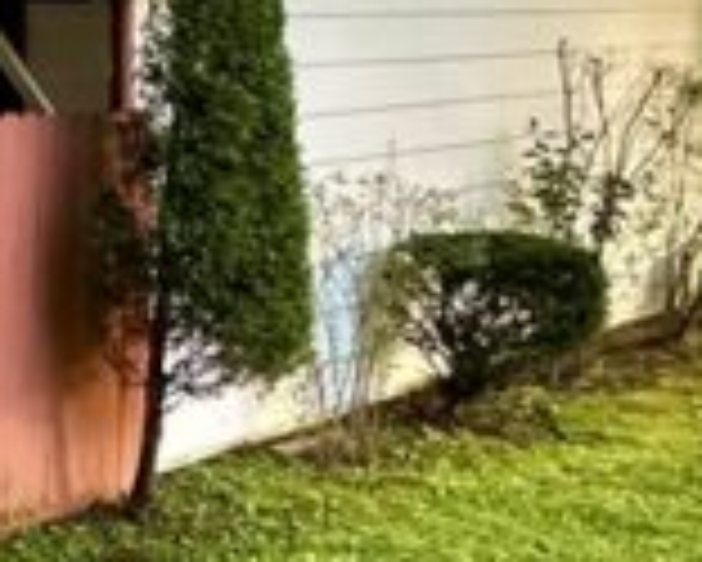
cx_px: -477
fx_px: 1455
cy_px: 40
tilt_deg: -1.5
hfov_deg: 20.9
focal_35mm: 70
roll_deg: +0.4
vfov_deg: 21.3
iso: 320
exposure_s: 1/99
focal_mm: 2.22
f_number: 2.2
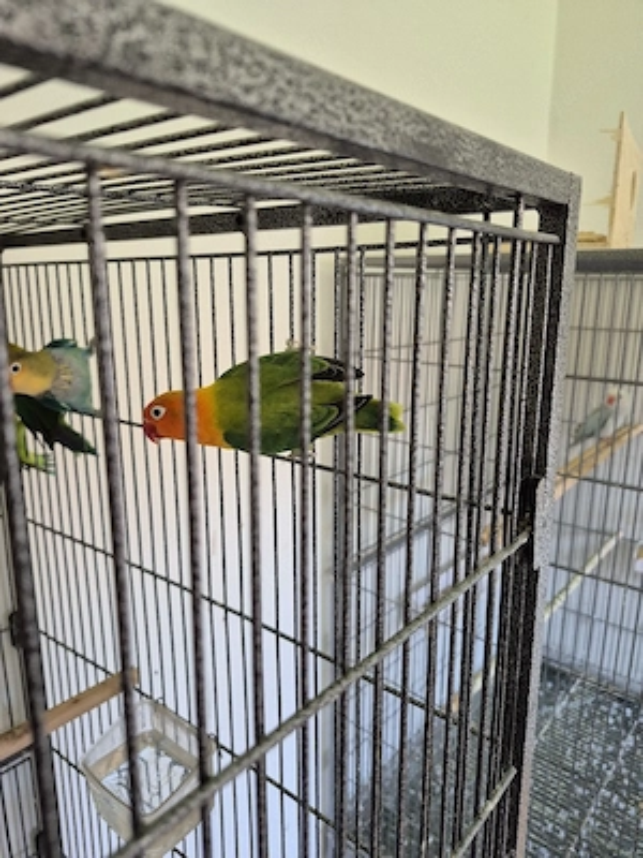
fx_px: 570
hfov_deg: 58.9
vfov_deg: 73.9
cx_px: 322
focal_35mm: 23
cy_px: 429
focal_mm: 5.4
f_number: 1.8
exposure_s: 1/100
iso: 250
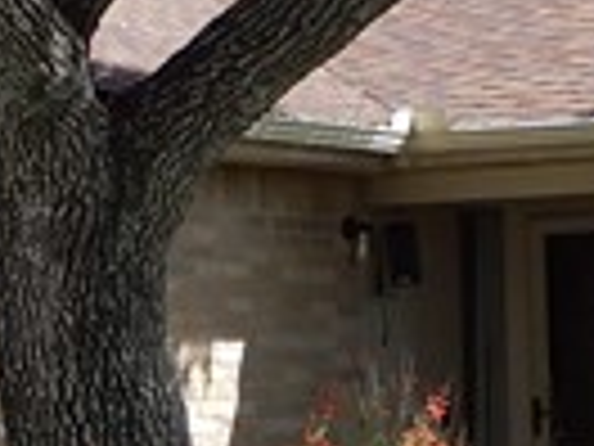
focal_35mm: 186
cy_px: 59
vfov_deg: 8.0
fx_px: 3192
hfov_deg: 10.6
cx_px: 302
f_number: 3.4
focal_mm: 4.3
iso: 80
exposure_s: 1/500
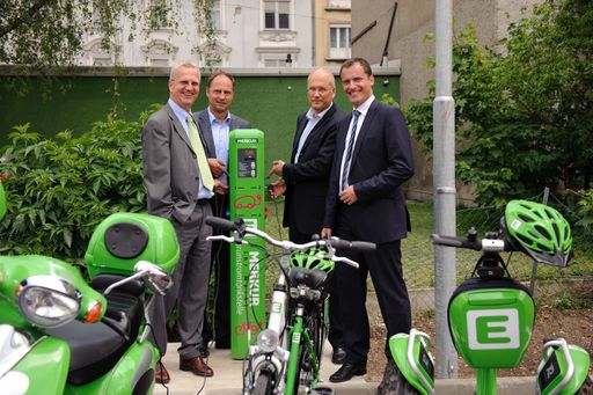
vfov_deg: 29.8
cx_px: 296
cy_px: 198
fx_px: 741
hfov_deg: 43.6
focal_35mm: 45
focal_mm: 45
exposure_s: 1/800
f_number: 4
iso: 200
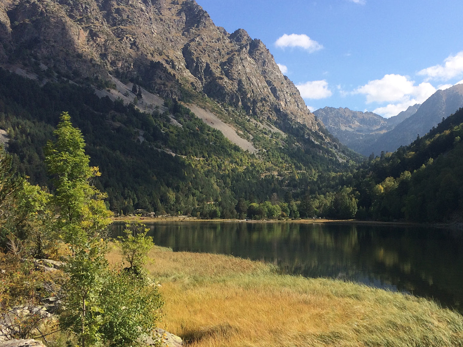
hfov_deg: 43.0
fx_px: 575
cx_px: 325
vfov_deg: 33.5
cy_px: 210
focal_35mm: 43
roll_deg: +0.7
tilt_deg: -0.7
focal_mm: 4.15
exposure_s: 1/1709
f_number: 2.2
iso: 32
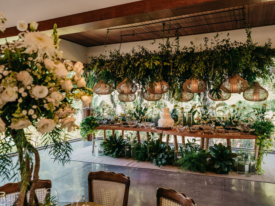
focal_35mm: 29
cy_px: 104
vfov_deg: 48.2
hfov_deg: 61.7
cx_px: 138
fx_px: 230
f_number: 4.5
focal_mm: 26
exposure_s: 1/160
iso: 1000
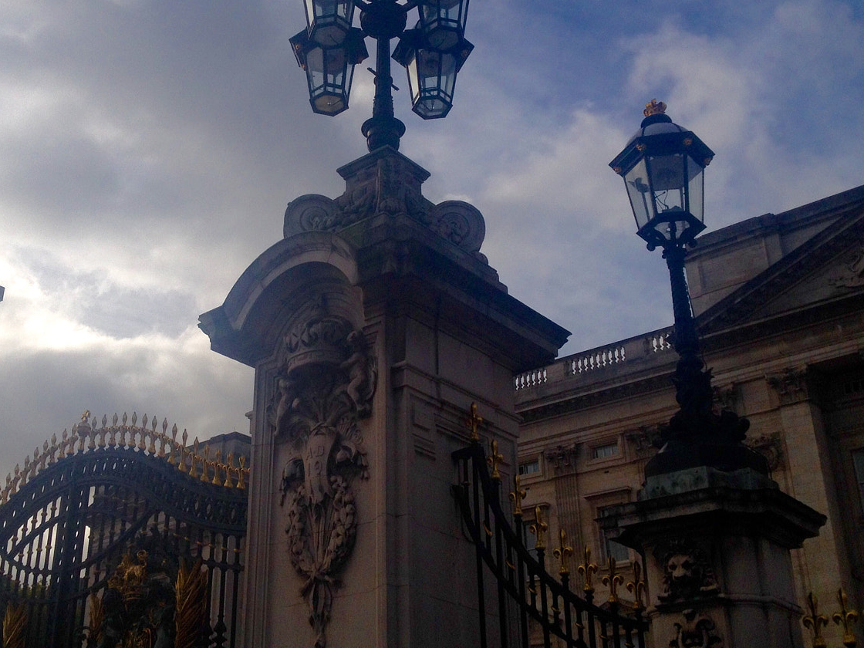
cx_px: 336
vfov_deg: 29.1
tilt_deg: +24.2
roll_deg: -3.1
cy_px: 289
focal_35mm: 50
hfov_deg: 38.0
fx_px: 1248
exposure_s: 1/3247
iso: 50
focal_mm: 4.28
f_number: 2.4
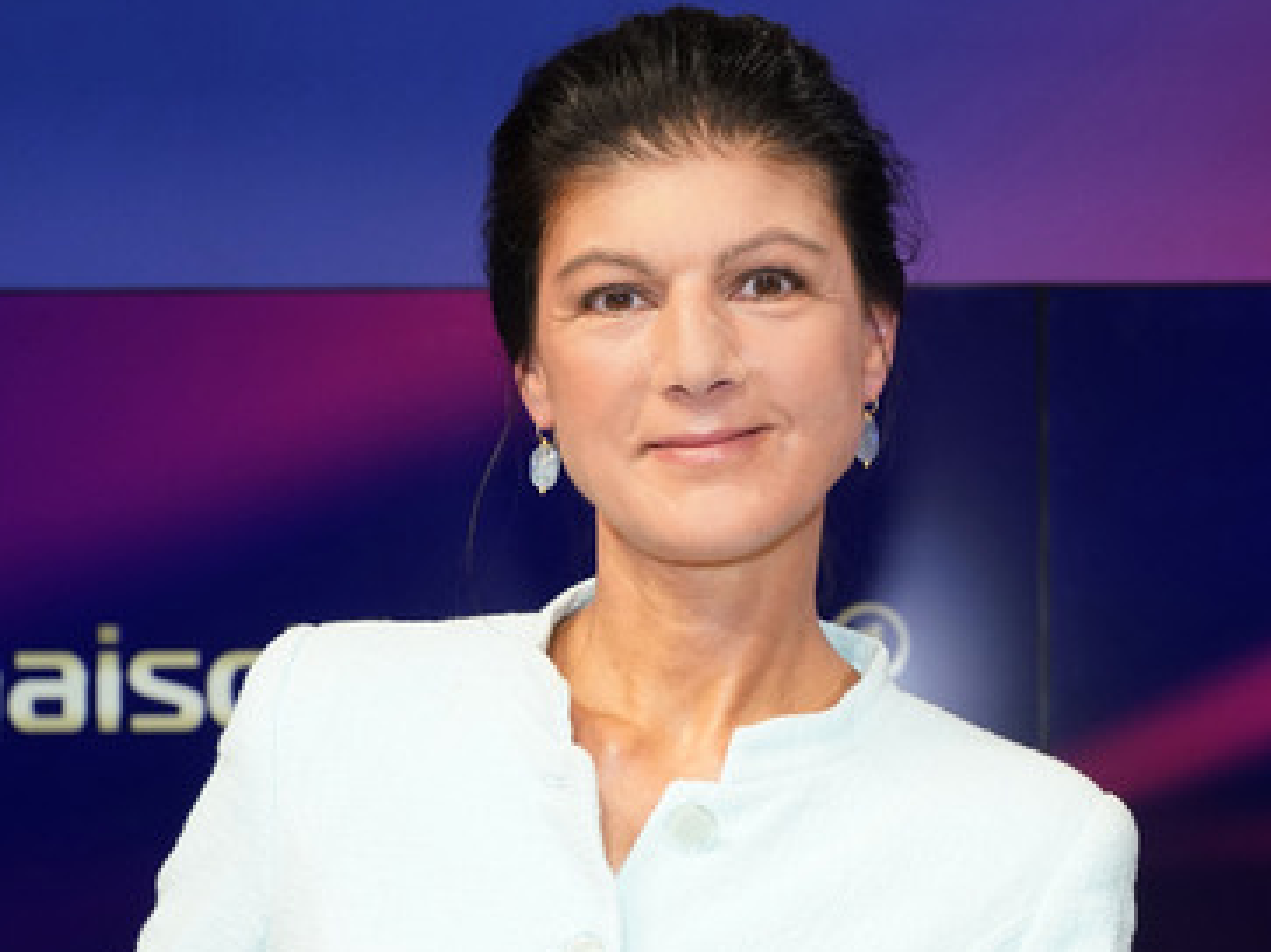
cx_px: 664
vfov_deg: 33.6
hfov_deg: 43.9
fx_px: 1578
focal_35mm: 43
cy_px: 490
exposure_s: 1/125
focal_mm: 36
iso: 2000
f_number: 5
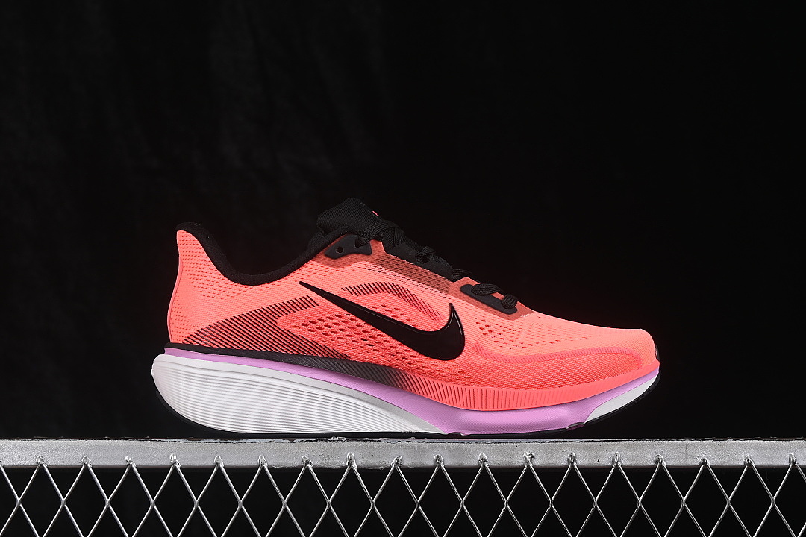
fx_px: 1679
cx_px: 403
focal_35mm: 75
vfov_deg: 18.2
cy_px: 268
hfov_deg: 27.0
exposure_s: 1/80
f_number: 8
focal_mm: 50
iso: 160
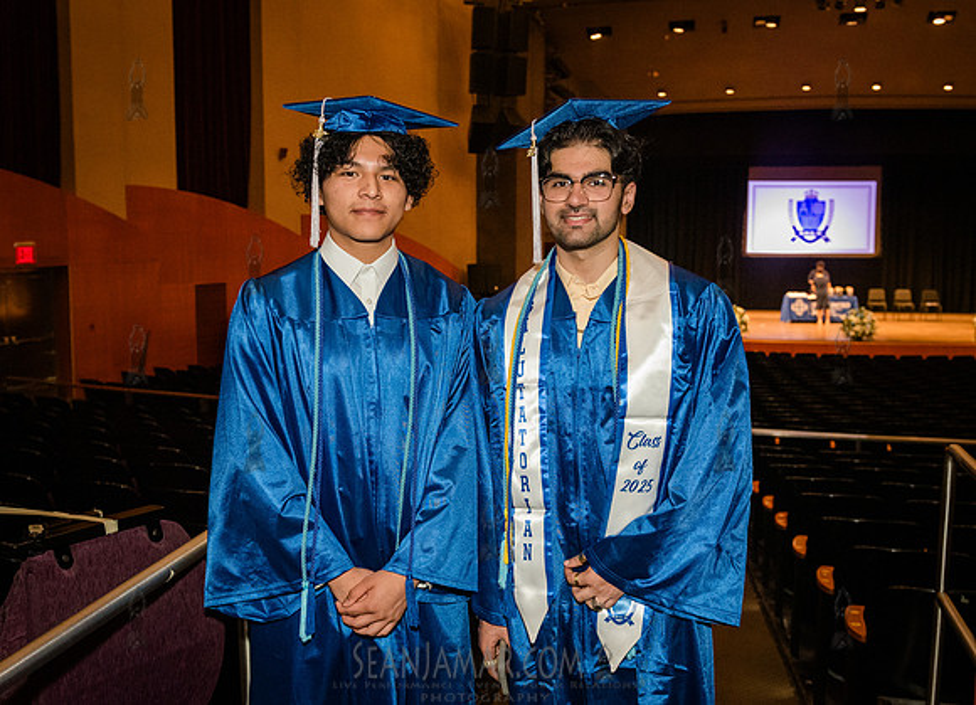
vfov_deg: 34.7
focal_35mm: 41
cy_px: 347
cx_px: 462
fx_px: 1127
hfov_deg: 46.8
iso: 5000
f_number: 4
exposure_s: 1/200
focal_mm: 32
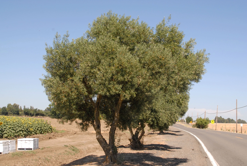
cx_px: 124
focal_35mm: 48
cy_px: 83
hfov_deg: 41.1
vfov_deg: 28.1
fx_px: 330
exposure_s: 1/320
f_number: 9
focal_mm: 32
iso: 400
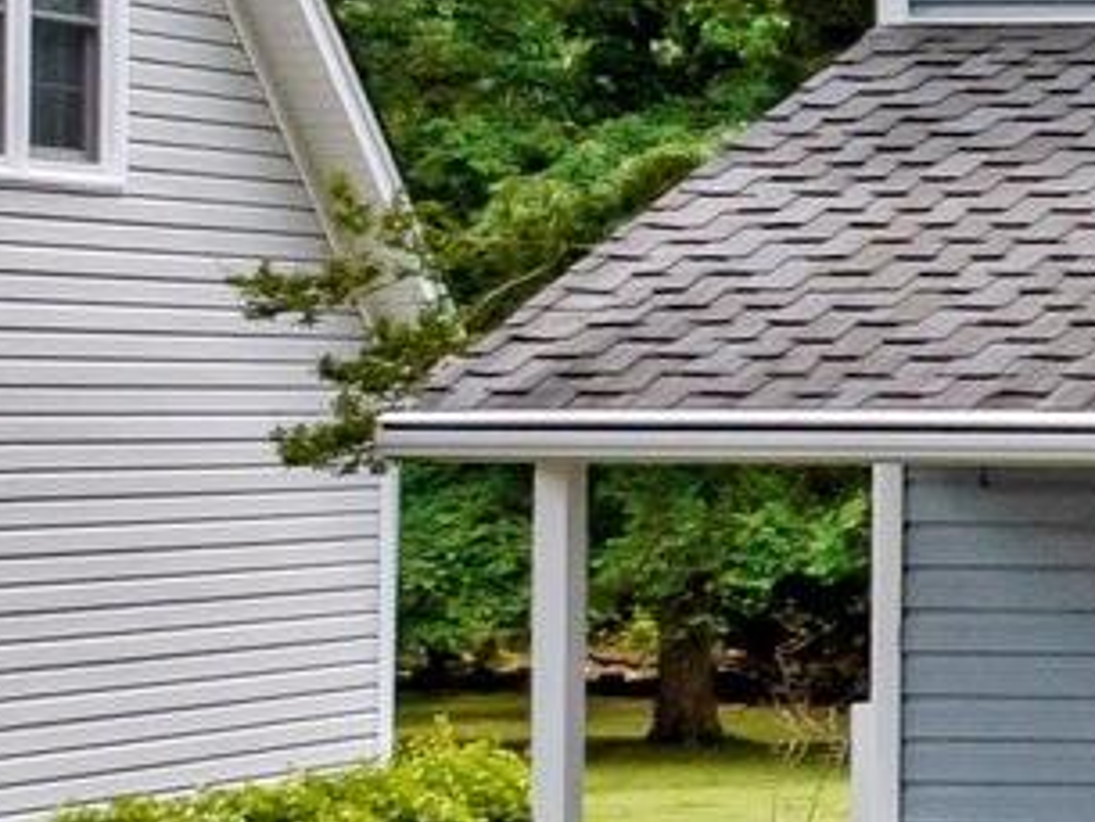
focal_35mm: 161
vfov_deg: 9.2
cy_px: 361
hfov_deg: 9.2
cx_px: 3504
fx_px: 5095
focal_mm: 12.29
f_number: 2.8
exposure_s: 1/2000
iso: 310
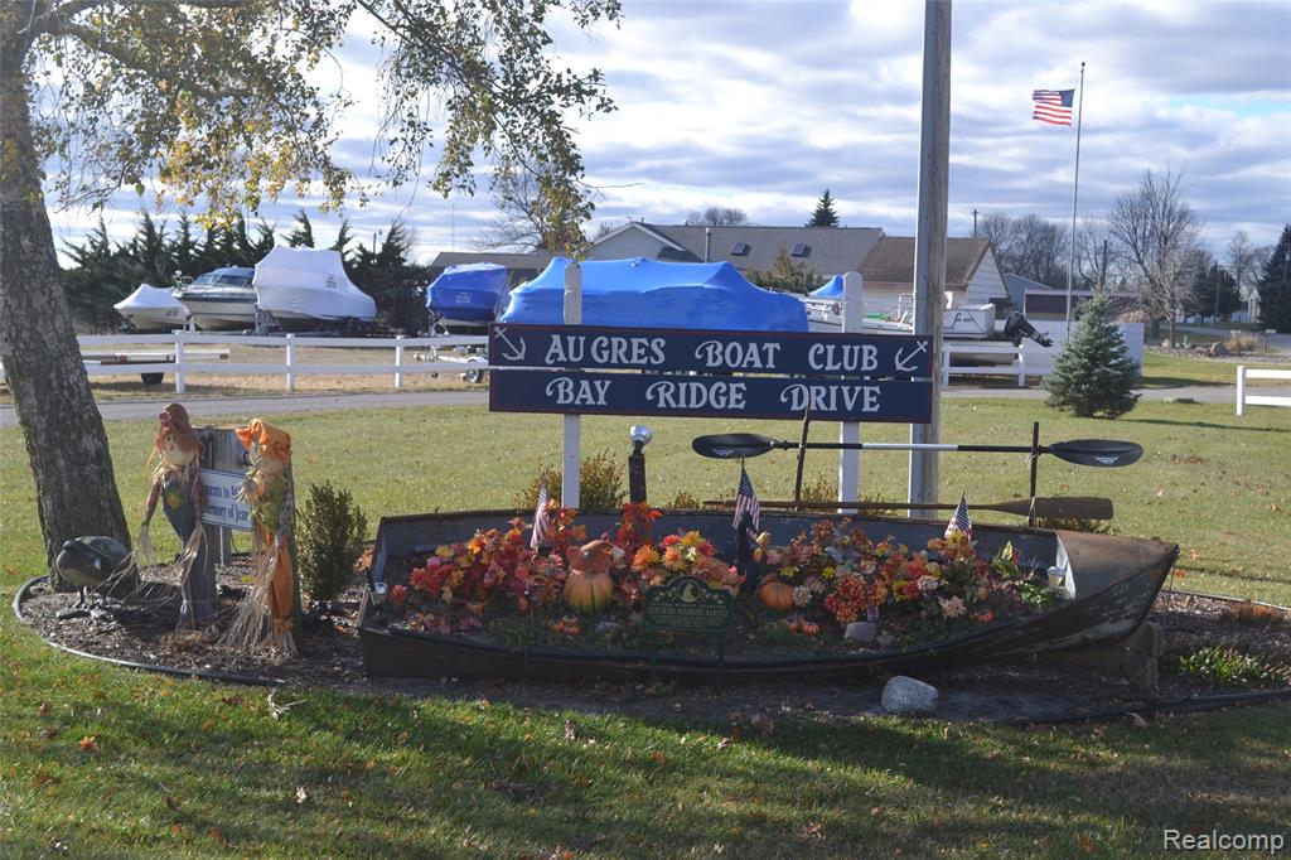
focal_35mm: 51
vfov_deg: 26.5
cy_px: 430
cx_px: 646
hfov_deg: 38.9
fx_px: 1828
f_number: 7.1
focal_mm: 34
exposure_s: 1/200
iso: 100
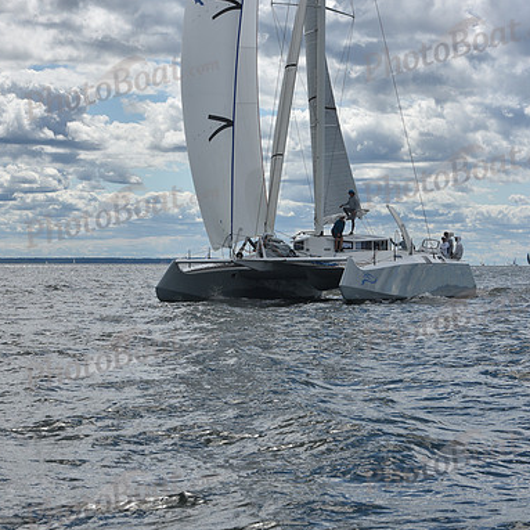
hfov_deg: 19.3
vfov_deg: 19.3
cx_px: 292
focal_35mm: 90
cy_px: 265
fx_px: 1559
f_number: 11
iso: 250
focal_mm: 70
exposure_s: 1/1000
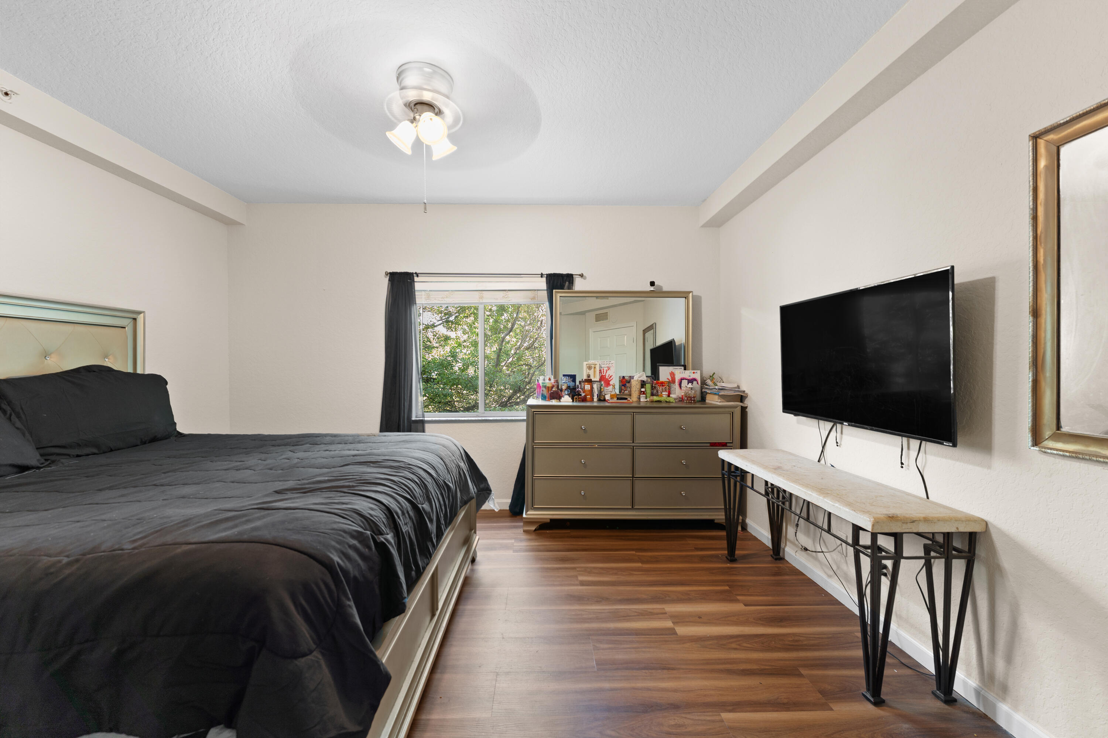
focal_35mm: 14
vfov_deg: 81.2
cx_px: 554
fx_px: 431
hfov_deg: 104.3
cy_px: 369
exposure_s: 1/1.67
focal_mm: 14
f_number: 4
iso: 100
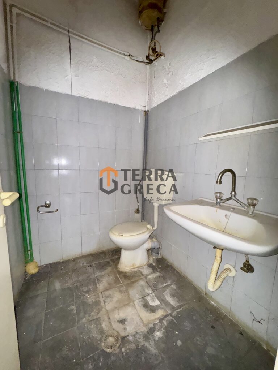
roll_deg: -1.3
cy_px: 185
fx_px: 150
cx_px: 139
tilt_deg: -7.1
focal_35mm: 14
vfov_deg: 102.1
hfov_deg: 85.7
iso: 800
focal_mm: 2.22
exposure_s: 1/34
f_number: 2.2
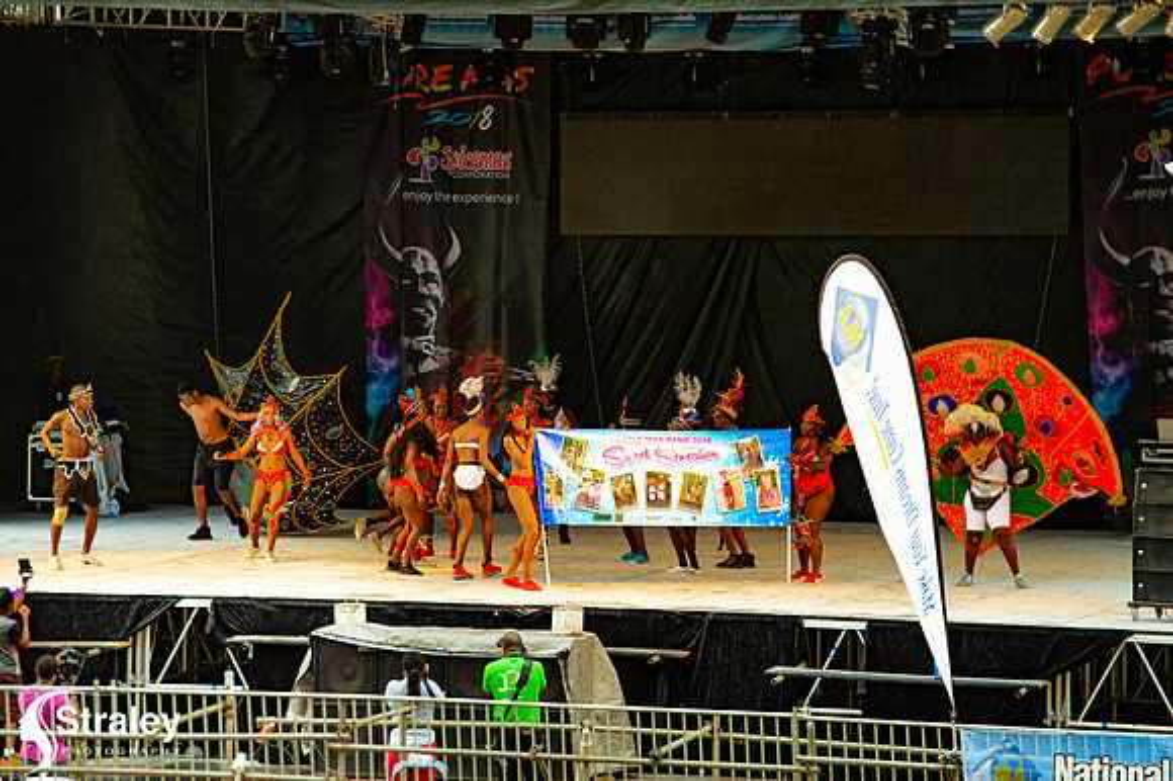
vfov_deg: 7.4
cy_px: 390
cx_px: 586
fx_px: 6024
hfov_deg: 11.1
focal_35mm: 185
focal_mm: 185
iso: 500
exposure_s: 1/160
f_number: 5
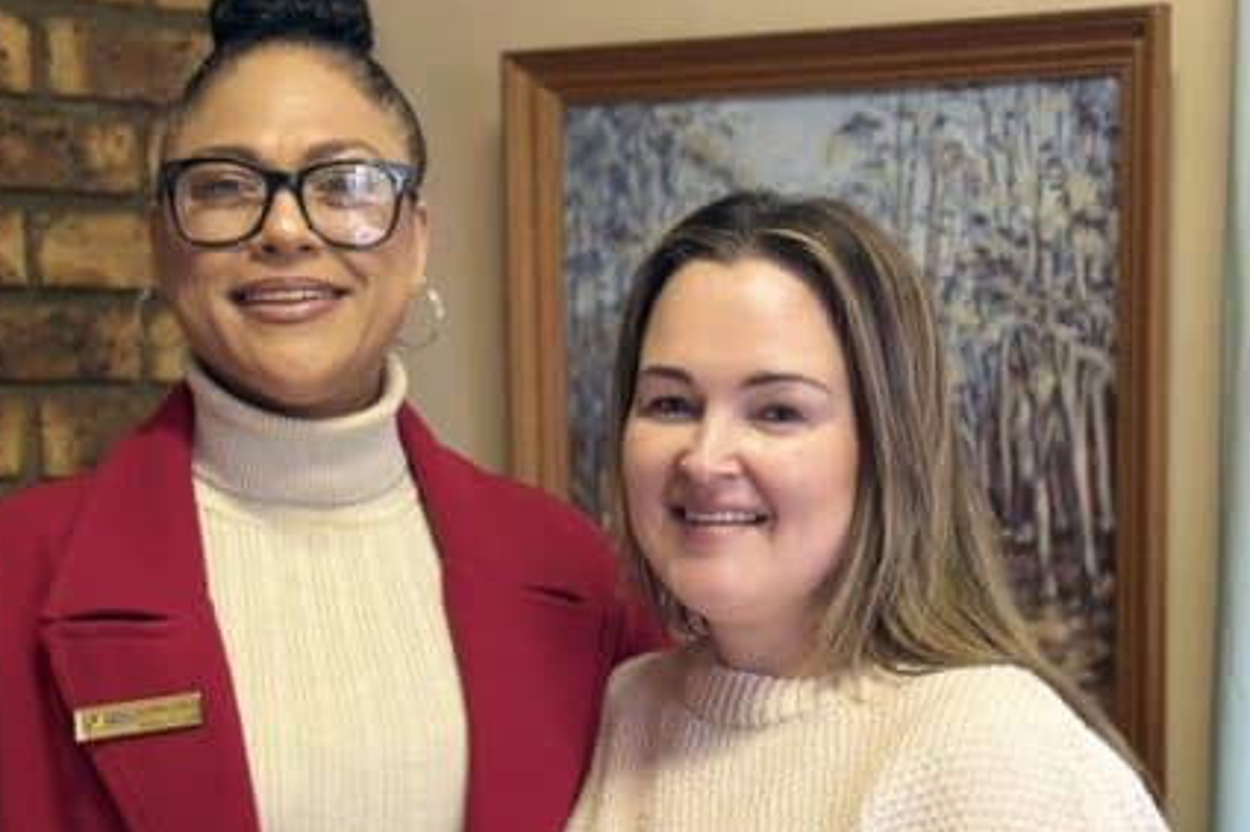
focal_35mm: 94
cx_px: 474
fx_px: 3262
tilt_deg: -2.3
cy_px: 523
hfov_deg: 21.6
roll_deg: +0.2
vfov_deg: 14.5
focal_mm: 6.76
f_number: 1.78
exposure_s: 1/33
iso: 250
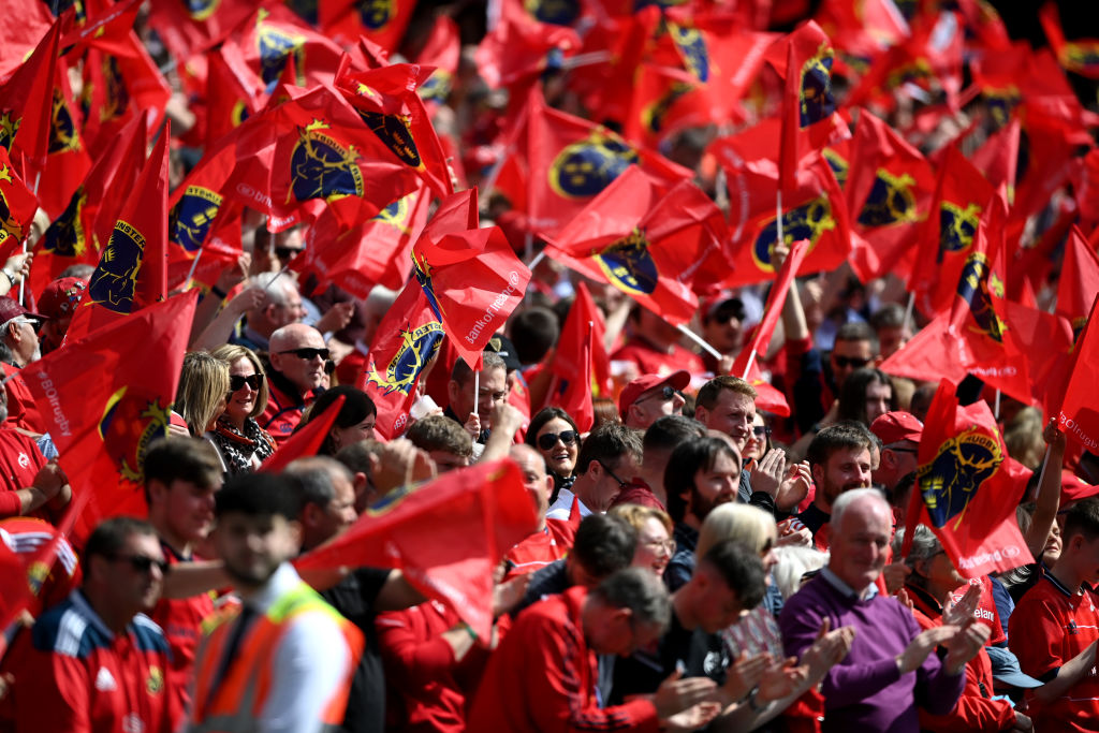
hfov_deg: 5.2
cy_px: 366
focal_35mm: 400
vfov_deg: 3.4
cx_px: 550
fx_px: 12212
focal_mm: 400
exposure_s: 1/2500
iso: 125
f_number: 2.8
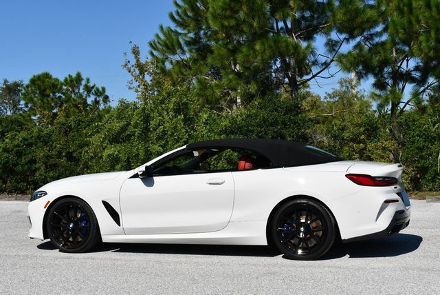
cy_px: 148
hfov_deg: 33.4
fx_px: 734
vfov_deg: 22.7
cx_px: 220
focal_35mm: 60
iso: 100
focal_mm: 30
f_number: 9
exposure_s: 1/320
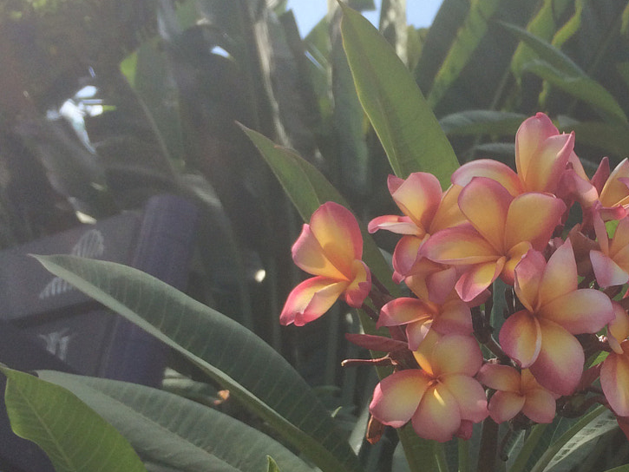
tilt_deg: +29.8
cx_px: 500
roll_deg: -1.3
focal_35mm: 64
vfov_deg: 22.8
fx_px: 1163
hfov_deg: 29.6
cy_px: 320
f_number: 2.2
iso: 32
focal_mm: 4.15
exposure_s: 1/1642
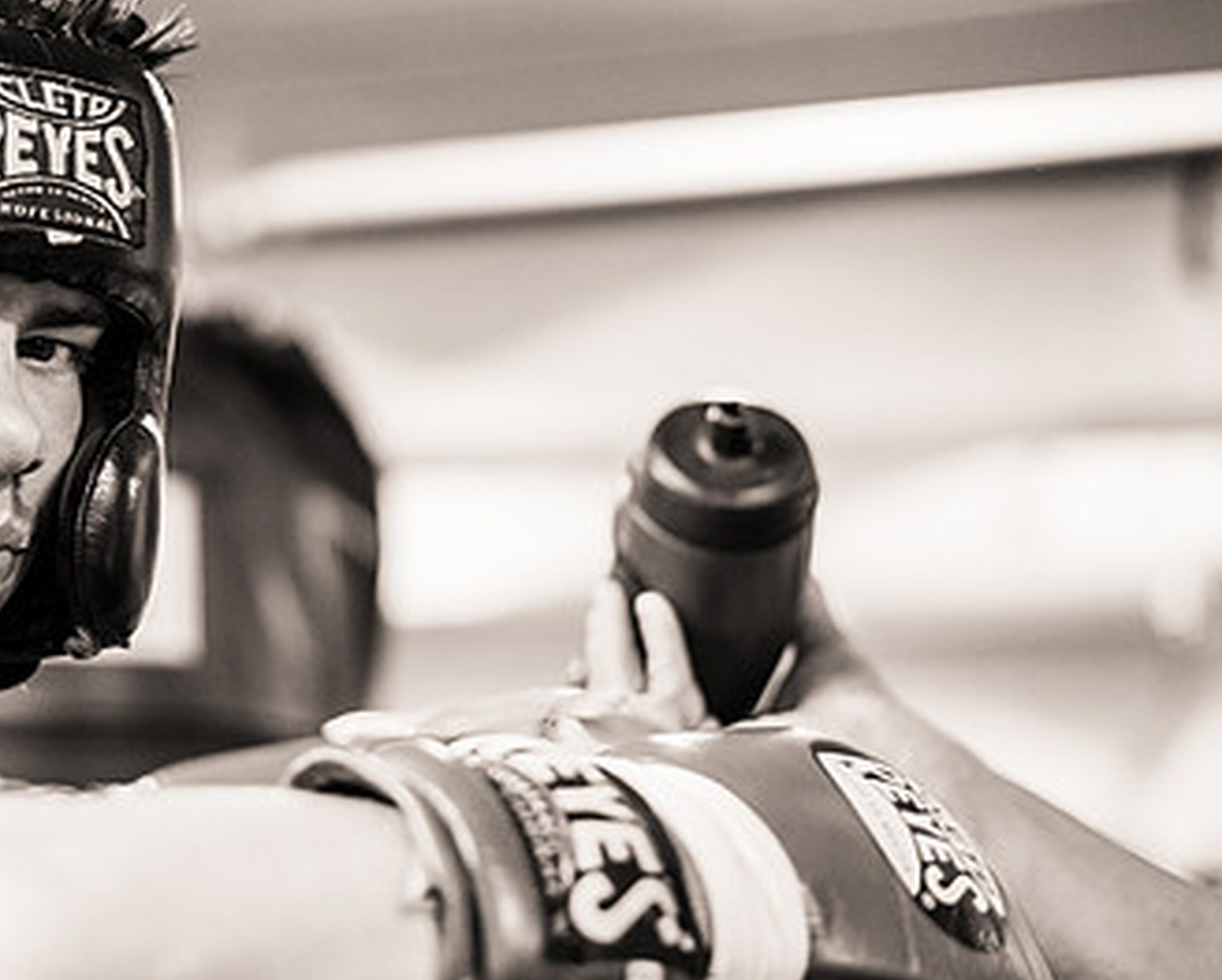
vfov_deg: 16.7
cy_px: 345
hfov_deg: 20.7
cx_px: 417
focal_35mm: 92
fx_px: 3330
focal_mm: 50
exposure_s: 1/400
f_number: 1.8
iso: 1600
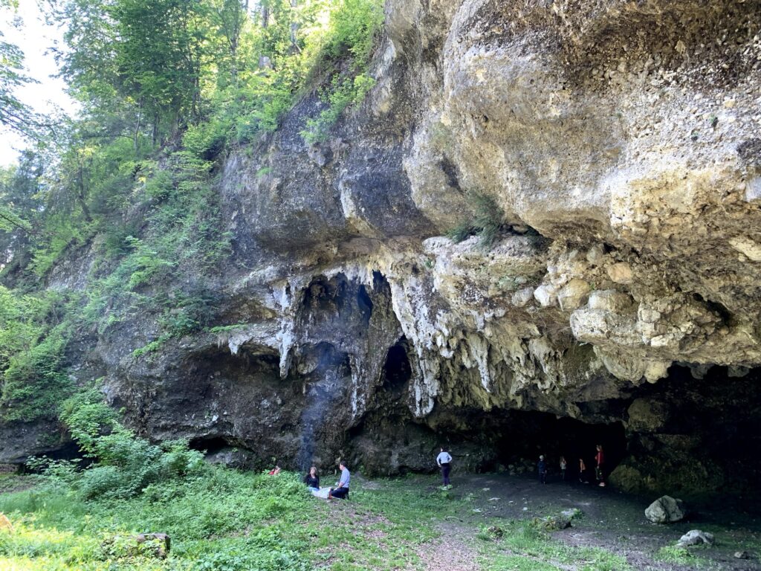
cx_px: 380
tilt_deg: +17.2
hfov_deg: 67.3
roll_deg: -1.9
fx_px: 572
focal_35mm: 26
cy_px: 286
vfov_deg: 53.1
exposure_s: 1/121
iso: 80
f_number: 1.8
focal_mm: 4.25
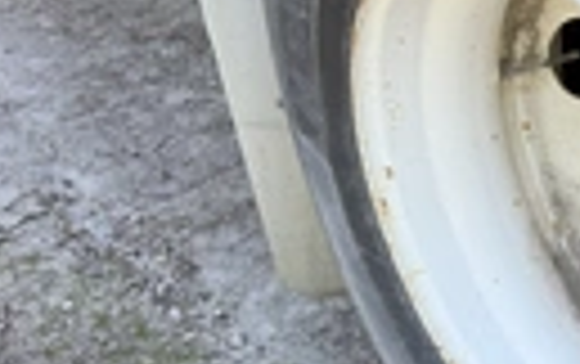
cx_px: 827
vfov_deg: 16.6
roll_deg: -2.4
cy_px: 193
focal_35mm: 79
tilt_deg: -30.1
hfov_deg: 22.3
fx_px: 1250
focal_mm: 6.76
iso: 80
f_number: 1.78
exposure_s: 1/228
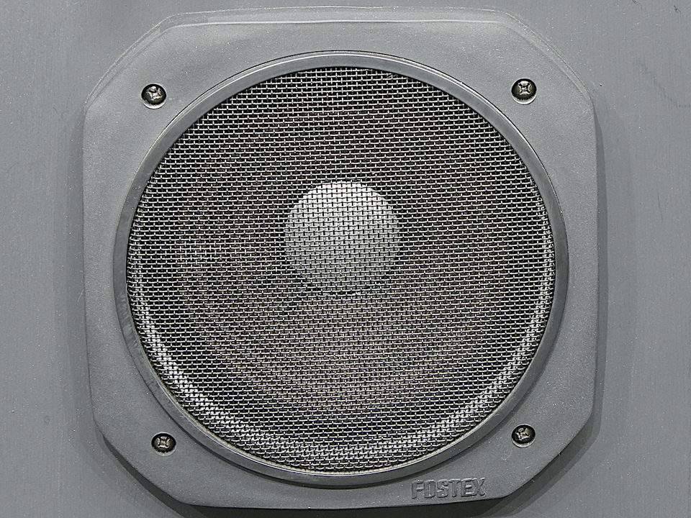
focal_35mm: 185
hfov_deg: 10.7
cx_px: 346
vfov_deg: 8.0
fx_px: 3693
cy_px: 259
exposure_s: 1/1.3
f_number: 5.6
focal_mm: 33.2
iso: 200
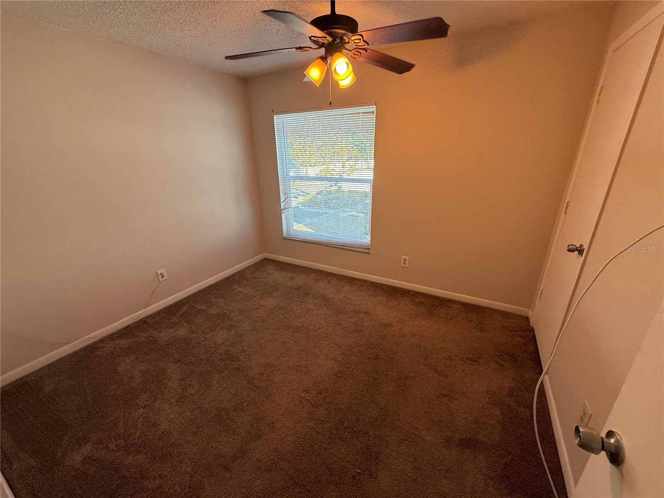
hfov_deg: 102.1
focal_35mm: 14
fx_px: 269
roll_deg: +0.1
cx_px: 332
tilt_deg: -20.3
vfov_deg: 85.7
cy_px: 249
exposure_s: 1/120
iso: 200
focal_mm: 2.22
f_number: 2.2
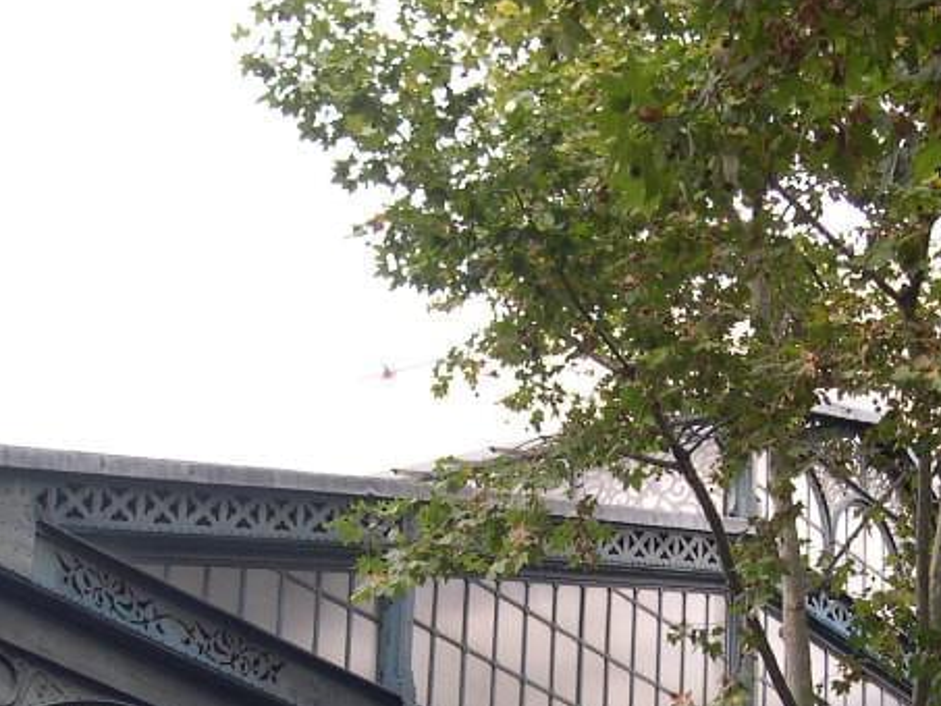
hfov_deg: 20.6
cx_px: 530
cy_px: 787
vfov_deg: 15.2
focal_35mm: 95
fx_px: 2583
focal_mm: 9
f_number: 2.9
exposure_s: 1/159
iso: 100
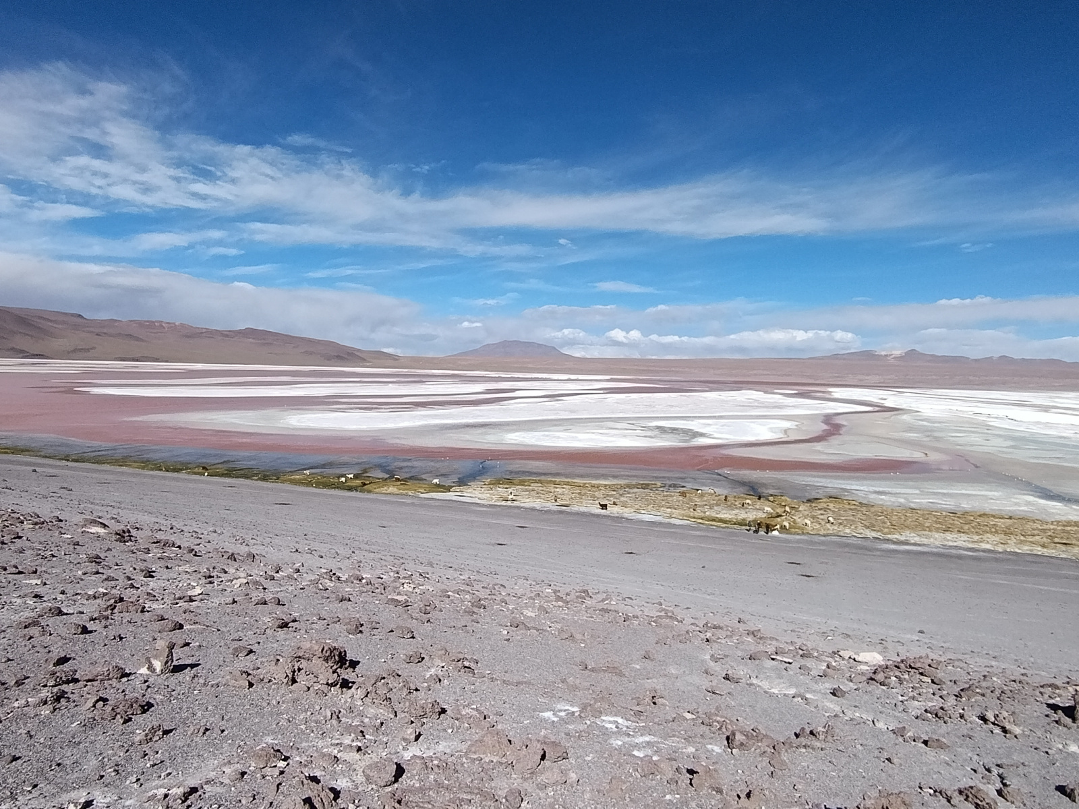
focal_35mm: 19
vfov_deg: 68.7
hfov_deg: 84.7
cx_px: 540
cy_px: 404
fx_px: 592
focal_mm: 1.65
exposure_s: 1/1880
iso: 50
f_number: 2.2
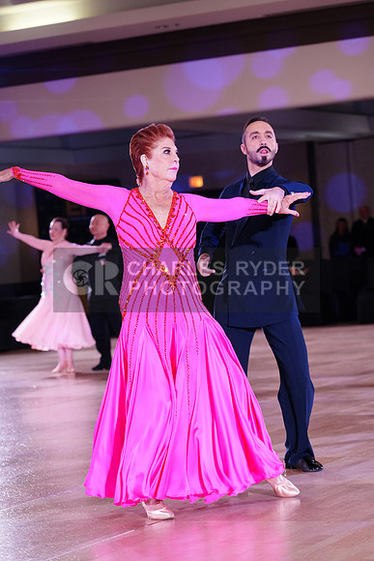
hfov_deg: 13.0
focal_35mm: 105
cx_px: 187
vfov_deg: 19.5
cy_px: 280
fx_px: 1635
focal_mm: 105
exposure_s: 1/250
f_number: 4.5
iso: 2500
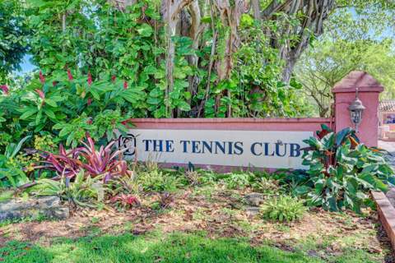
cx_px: 198
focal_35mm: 30
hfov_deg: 61.9
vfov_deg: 43.6
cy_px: 132
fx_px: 329
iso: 800
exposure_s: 1/250
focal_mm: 30
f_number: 8
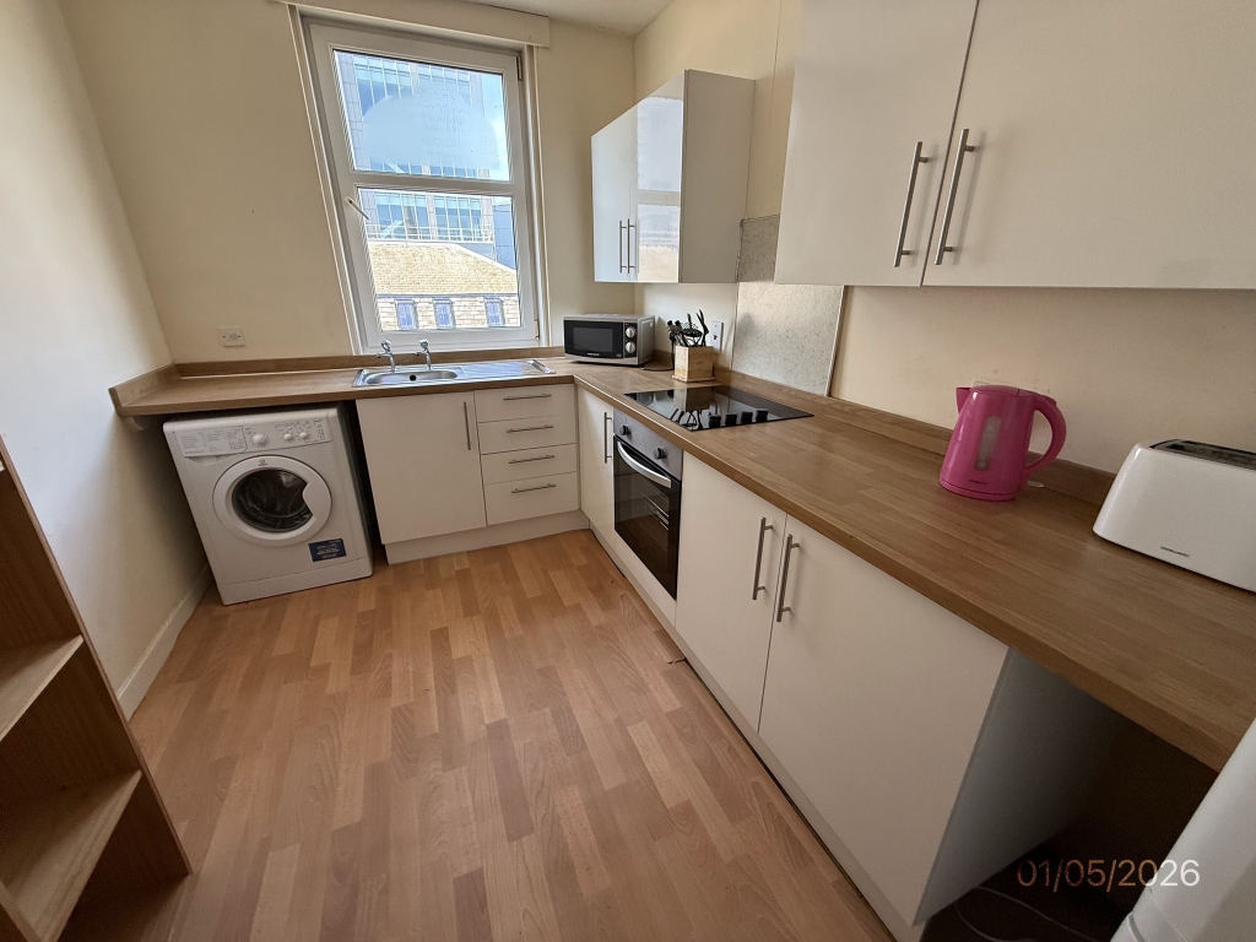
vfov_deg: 85.7
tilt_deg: -20.4
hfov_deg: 102.1
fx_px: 508
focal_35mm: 14
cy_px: 471
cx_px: 628
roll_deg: +0.2
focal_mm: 2.22
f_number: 2.2
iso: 200
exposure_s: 1/99
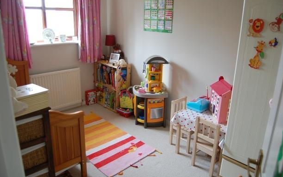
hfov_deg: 66.5
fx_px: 216
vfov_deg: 44.5
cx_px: 143
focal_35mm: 28
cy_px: 83
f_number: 3.5
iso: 400
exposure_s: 1/30
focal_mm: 18
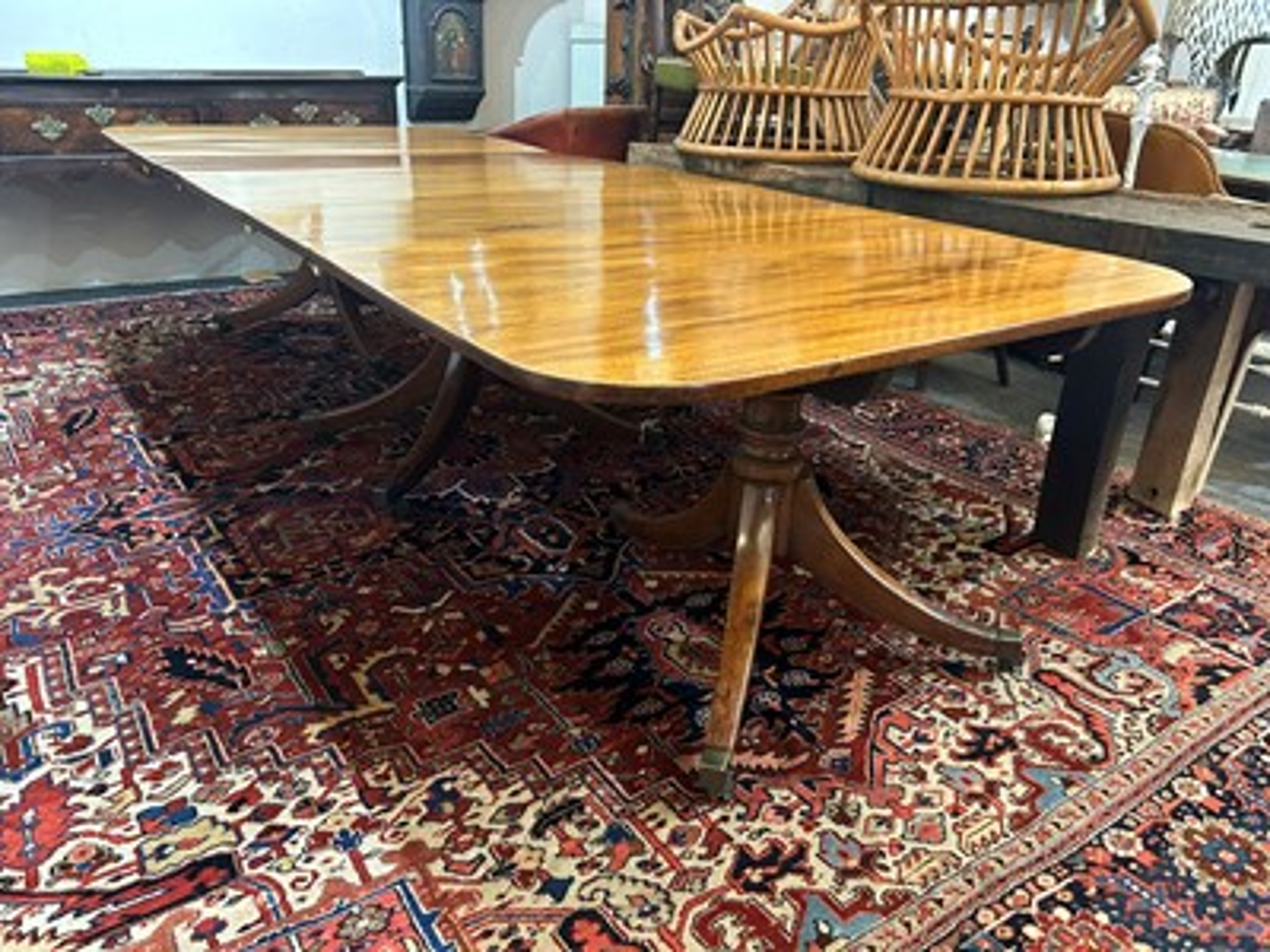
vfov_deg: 53.1
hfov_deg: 67.3
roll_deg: -2.7
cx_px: 635
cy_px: 476
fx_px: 954
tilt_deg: -23.6
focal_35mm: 26
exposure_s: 1/33
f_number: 1.5
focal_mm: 5.7
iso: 400
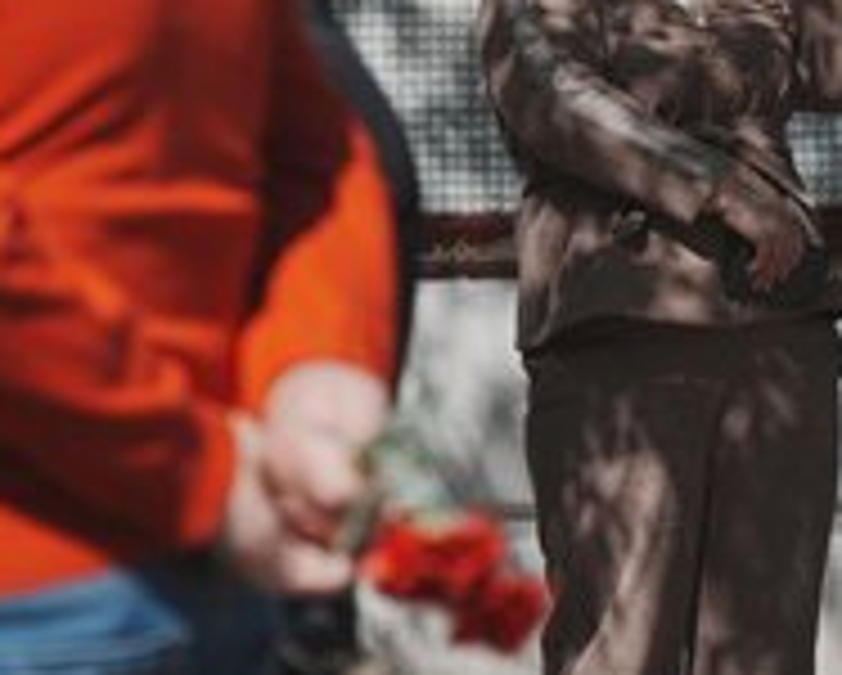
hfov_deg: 5.1
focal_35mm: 381
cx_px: 504
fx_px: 9504
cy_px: 184
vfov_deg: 4.1
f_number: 7.1
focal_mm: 190
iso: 100
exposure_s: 1/800
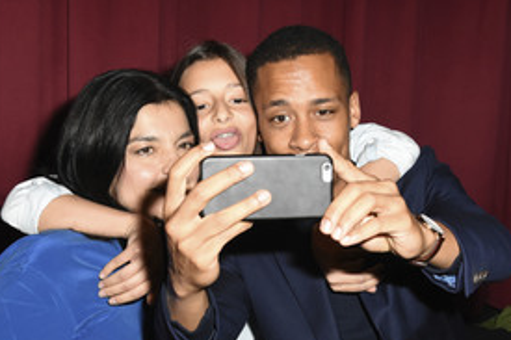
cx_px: 259
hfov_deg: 34.0
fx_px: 837
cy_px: 275
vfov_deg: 22.6
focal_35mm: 59
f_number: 6.3
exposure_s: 1/160
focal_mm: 24
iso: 1600
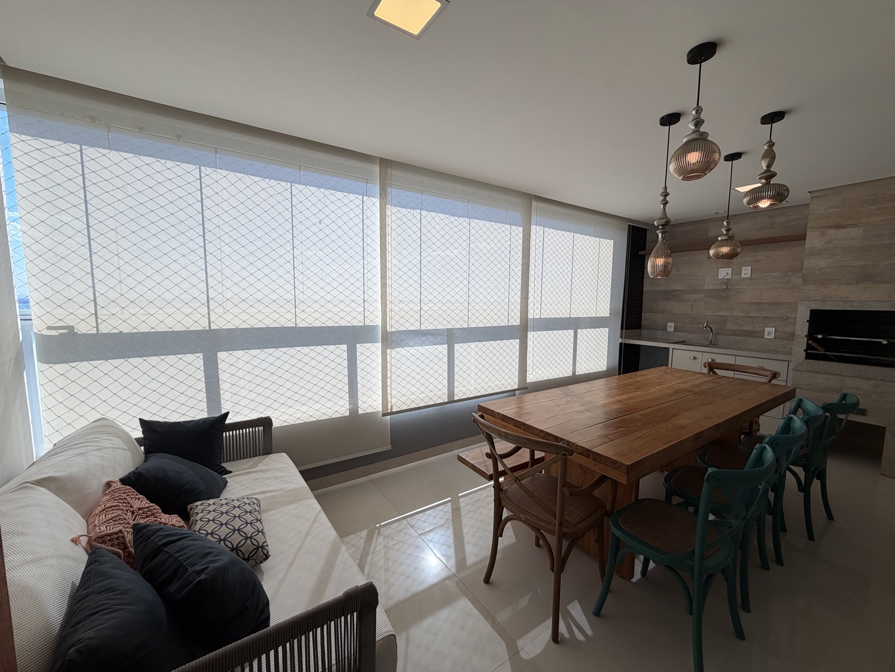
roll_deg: -0.1
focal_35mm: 14
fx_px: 362
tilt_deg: -5.7
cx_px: 448
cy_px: 336
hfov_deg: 102.1
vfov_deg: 85.7
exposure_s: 1/709
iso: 40
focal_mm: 2.22
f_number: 2.2
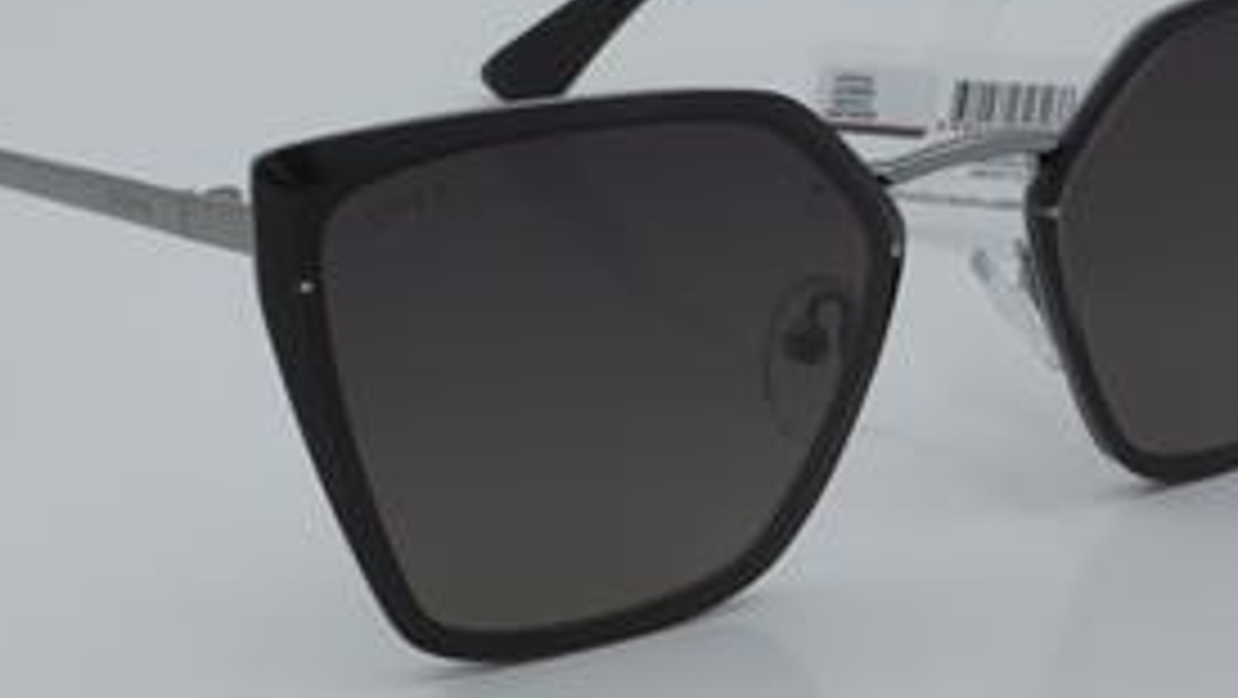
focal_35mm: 114
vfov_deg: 10.6
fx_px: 3744
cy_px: 243
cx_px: 590
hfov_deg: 18.8
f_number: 32
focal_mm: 50
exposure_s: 1/4
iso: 100
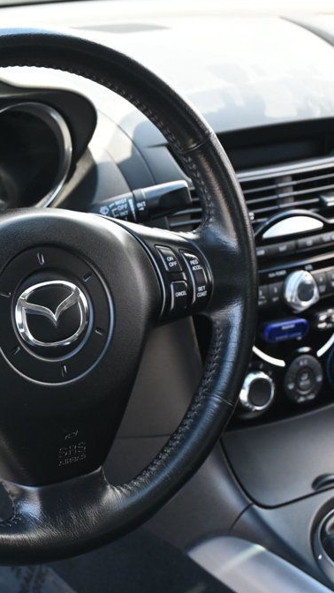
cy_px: 296
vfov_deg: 31.4
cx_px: 15
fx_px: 1055
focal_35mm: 67
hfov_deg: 17.6
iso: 720
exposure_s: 1/125
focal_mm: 28
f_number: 4.5
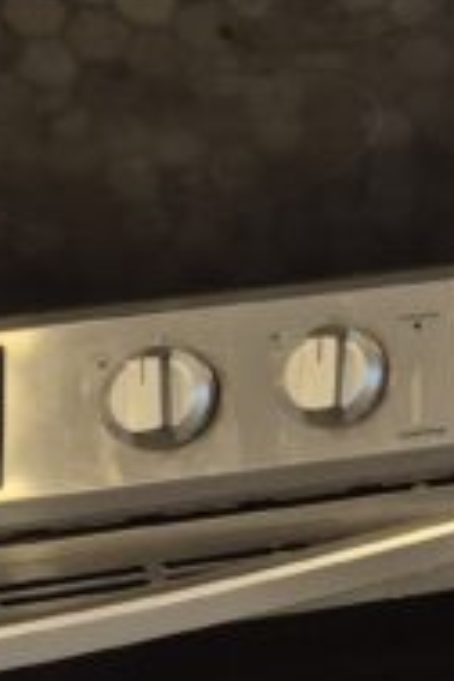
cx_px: 1276
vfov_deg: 20.3
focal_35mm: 97
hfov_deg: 10.7
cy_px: -18
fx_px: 1835
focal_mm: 5.4
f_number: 1.8
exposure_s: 1/120
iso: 160
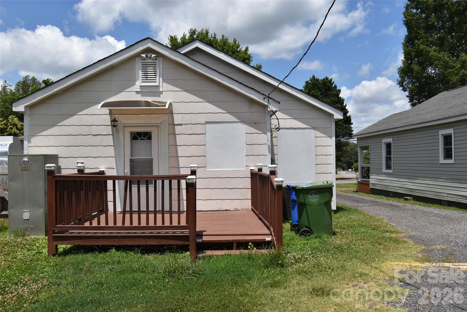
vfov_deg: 43.7
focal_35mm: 30
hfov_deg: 61.9
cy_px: 156
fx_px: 389
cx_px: 234
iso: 200
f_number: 10
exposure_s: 1/400
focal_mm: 20
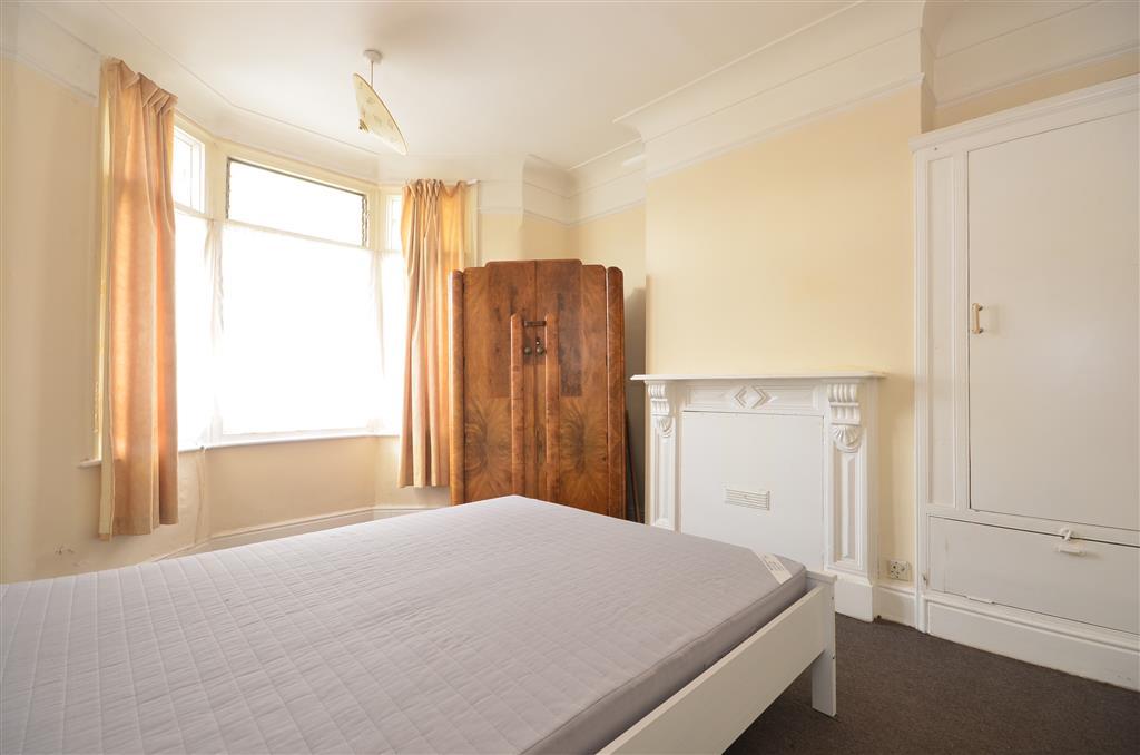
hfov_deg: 100.5
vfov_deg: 77.1
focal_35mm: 15
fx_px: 474
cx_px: 570
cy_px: 378
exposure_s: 1.3
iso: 200
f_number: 11
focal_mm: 10
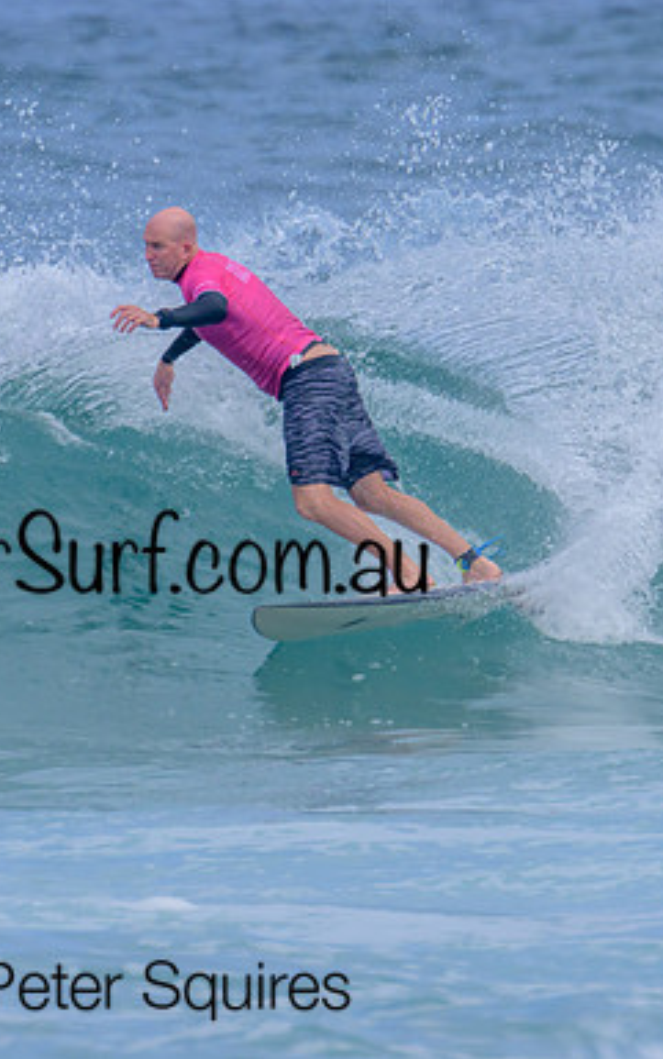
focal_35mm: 1660
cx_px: 417
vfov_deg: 1.3
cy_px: 403
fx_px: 47937
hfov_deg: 0.8
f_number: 11
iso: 900
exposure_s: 1/2000
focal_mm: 800
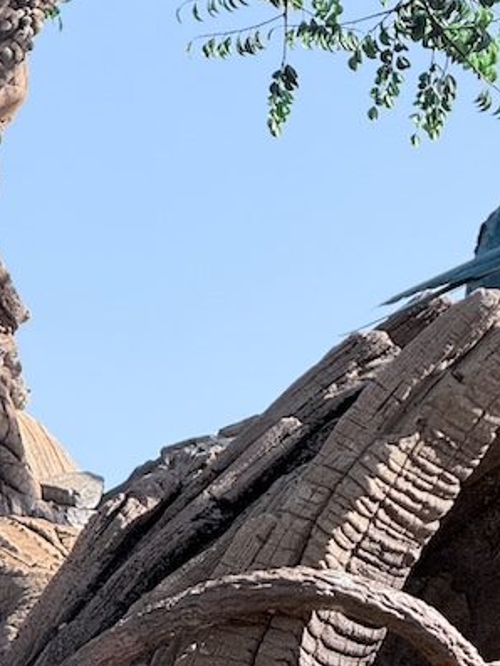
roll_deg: +0.4
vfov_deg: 6.8
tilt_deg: +13.5
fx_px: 5582
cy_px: -111
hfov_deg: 5.1
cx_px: 599
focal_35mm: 290
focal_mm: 15.66
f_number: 2.8
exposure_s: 1/563
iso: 50
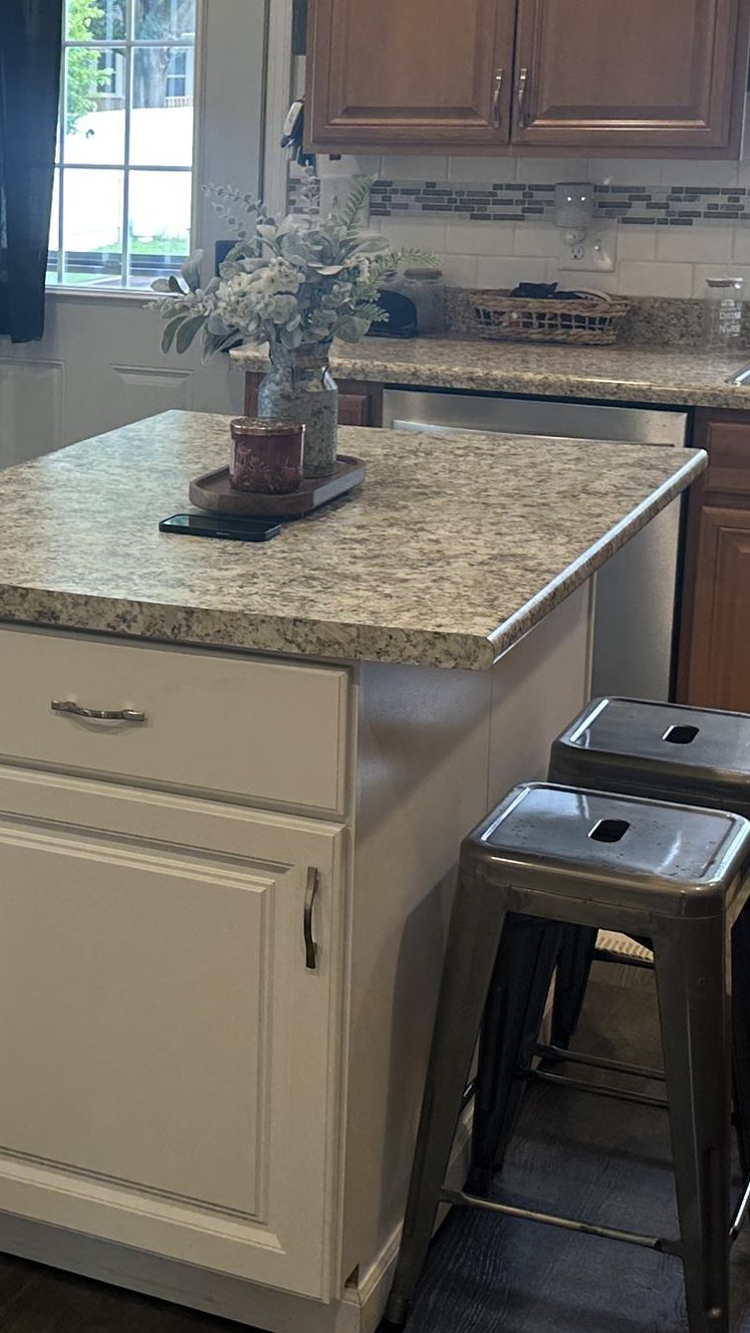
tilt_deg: -10.2
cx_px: -3
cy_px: 478
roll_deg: -0.4
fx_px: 2122
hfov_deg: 19.5
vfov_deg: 34.7
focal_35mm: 60
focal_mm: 6.86
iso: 100
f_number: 1.78
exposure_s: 1/120
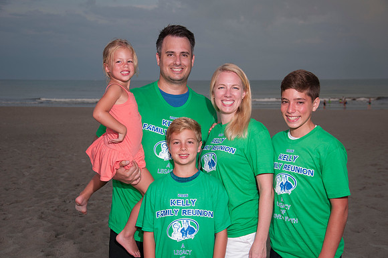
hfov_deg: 33.4
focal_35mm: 60
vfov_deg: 22.6
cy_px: 129
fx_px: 646
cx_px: 194
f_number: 5.6
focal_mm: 40
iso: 100
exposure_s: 1/160
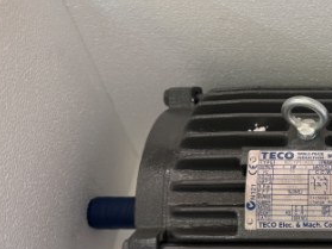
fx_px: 527
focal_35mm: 55
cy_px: 188
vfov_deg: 26.2
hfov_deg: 31.1
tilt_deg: -54.8
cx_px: 365
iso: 200
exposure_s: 1/50
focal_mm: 6.76
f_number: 1.78
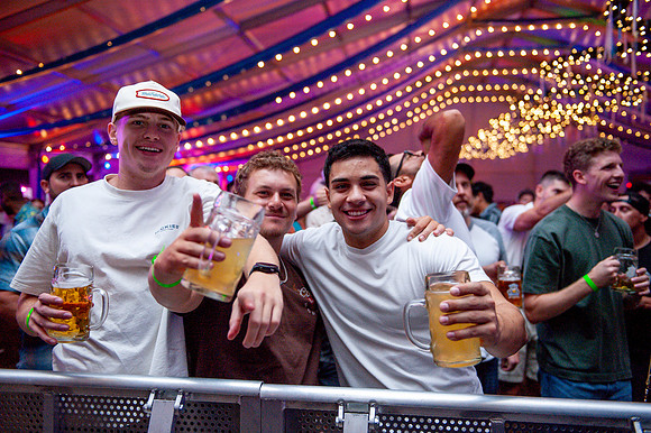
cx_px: 326
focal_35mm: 34
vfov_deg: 38.8
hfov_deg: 55.8
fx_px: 614
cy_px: 216
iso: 2500
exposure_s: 1/200
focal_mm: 34
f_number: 2.8
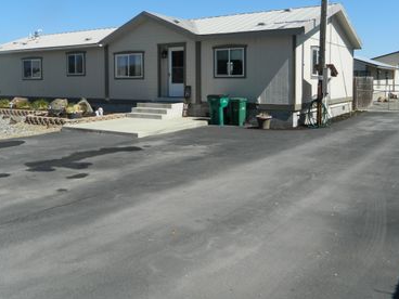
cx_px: 194
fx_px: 392
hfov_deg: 54.0
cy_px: 98
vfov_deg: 41.2
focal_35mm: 34
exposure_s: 1/200
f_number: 8.7
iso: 80
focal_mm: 4.5
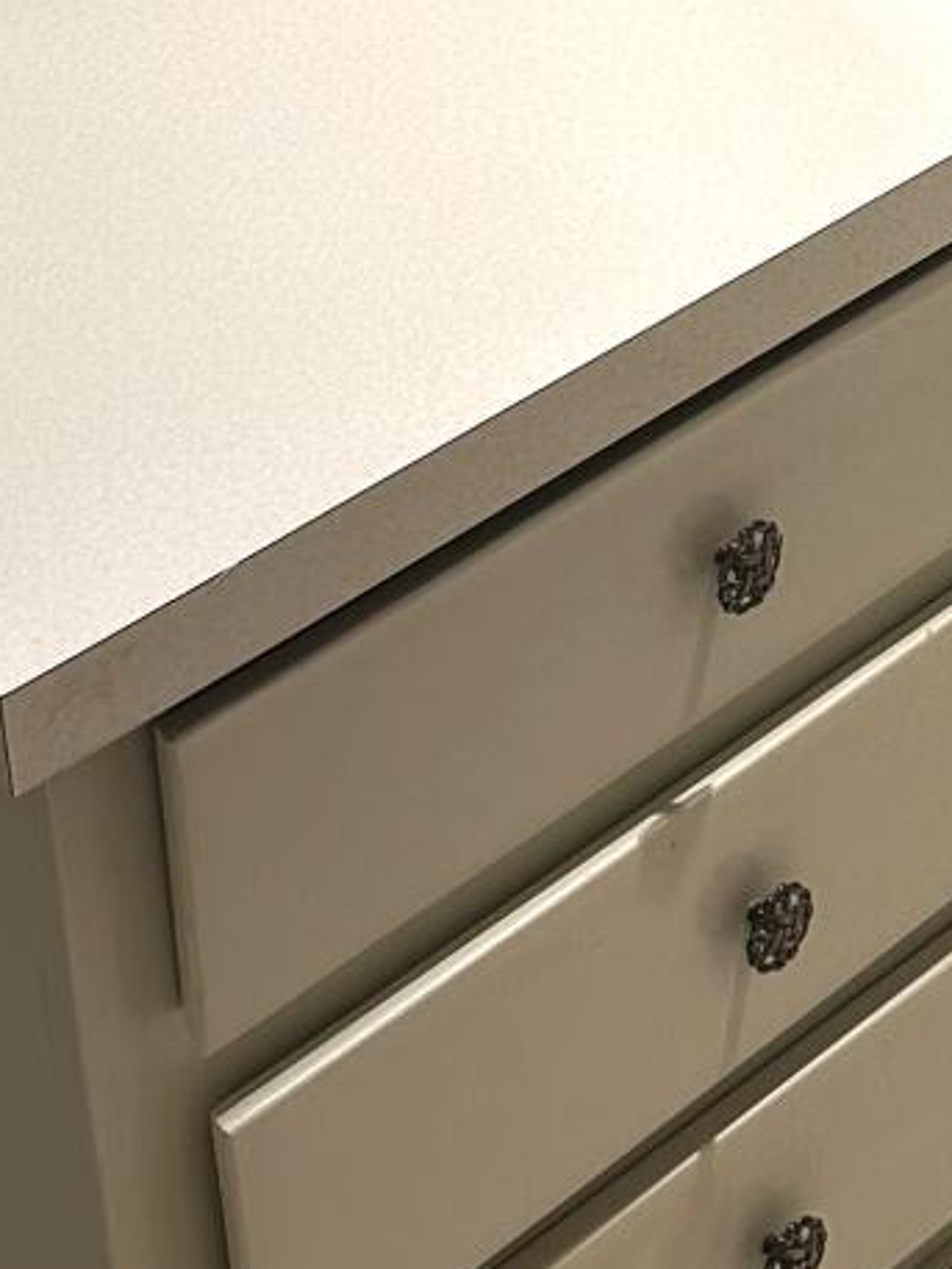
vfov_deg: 17.0
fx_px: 3848
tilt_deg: -17.7
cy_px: -625
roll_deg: +2.9
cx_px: 913
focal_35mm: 105
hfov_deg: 13.9
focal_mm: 6.86
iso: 80
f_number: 1.78
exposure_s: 1/120
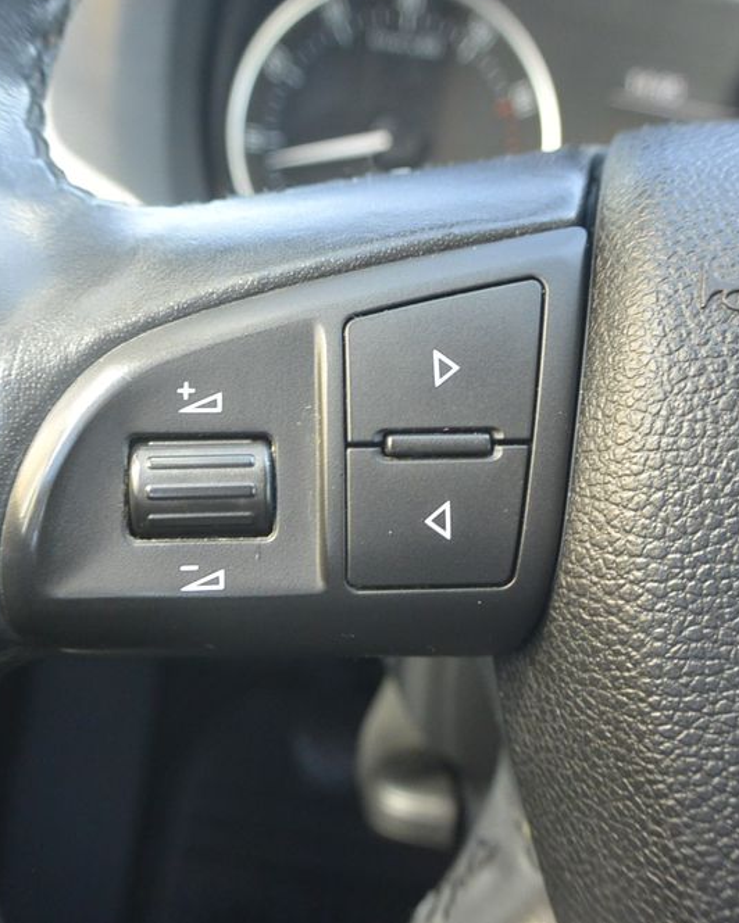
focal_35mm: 39
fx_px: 1066
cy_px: 452
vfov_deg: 46.8
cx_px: 410
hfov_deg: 38.2
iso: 400
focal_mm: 10
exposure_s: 1/80
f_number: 3.5
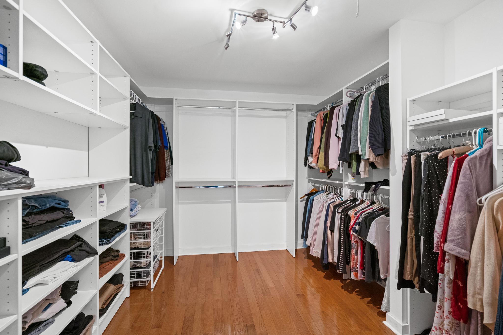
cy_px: 168
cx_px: 252
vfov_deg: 73.8
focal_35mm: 16
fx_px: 224
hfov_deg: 96.7
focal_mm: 16
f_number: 4
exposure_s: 1/8
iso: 2000
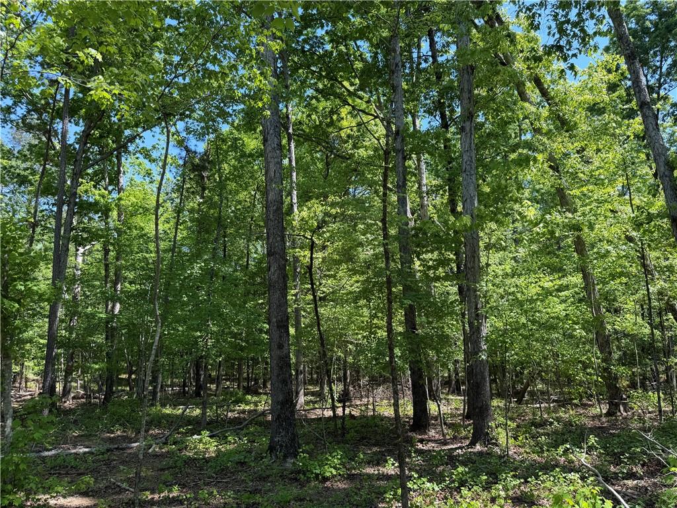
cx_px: 338
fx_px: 469
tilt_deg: +8.8
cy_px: 254
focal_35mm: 24
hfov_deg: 71.6
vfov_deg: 56.8
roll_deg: +2.1
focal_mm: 6.76
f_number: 1.78
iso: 80
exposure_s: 1/788
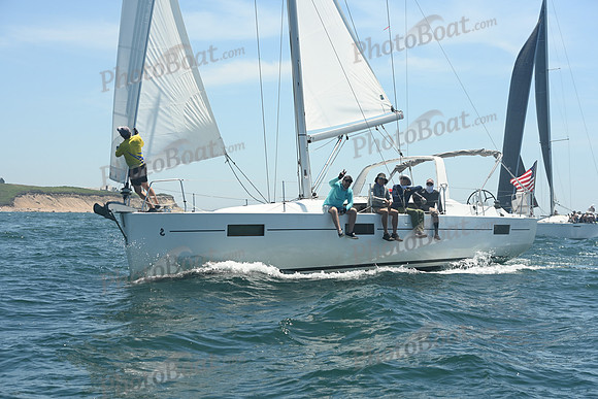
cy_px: 200
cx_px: 299
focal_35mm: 70
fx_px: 1163
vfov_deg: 19.5
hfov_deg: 28.8
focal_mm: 70
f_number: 8
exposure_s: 1/1000
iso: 320
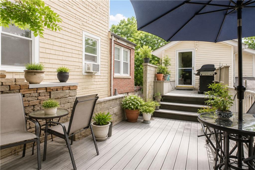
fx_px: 106
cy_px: 85
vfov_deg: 77.3
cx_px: 128
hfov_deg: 100.4
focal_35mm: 15
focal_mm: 10
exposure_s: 1/80
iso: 320
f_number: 7.1
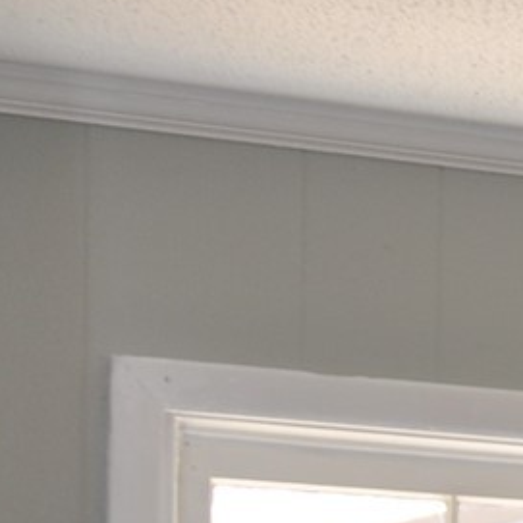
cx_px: 1743
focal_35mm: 184
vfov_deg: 8.6
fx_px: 3145
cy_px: 1257
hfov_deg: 7.8
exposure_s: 1/200
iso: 220
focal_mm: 18
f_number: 3.5
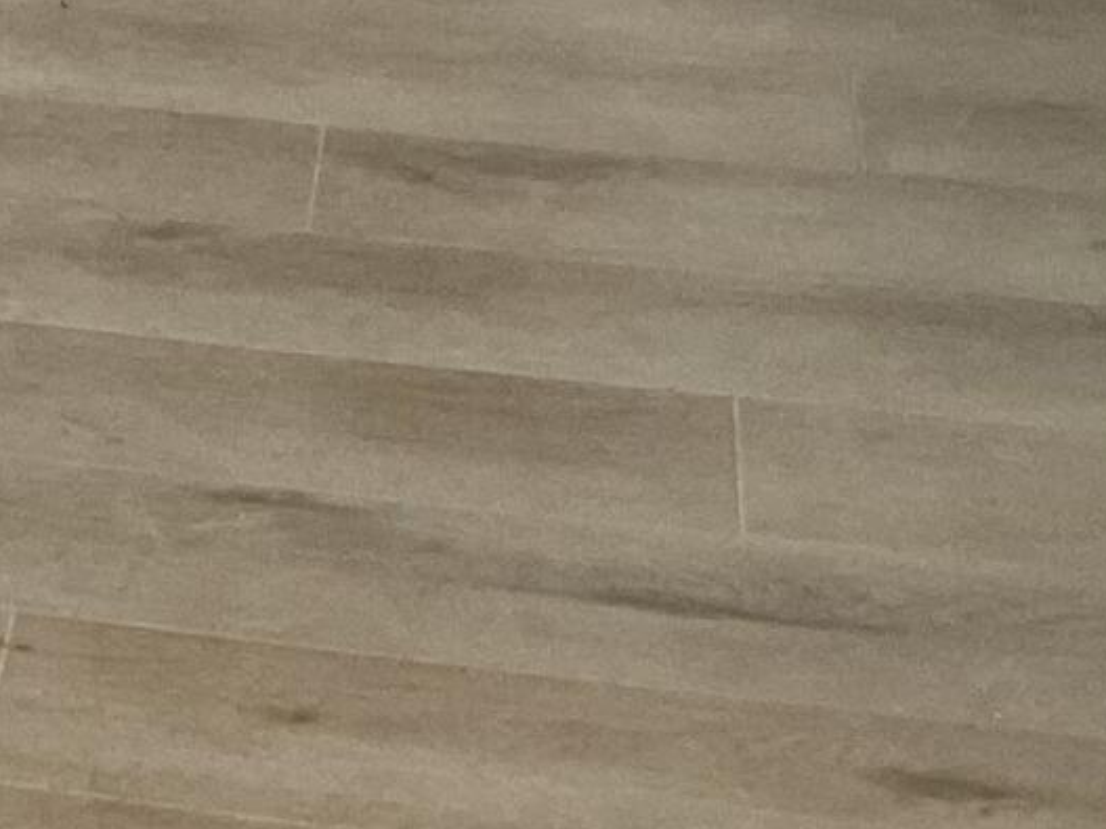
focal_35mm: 165
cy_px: -1138
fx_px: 5271
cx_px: -1257
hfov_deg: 10.7
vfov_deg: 8.3
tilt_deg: -7.1
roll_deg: +0.9
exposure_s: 1/60
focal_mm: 3
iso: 80
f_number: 1.8
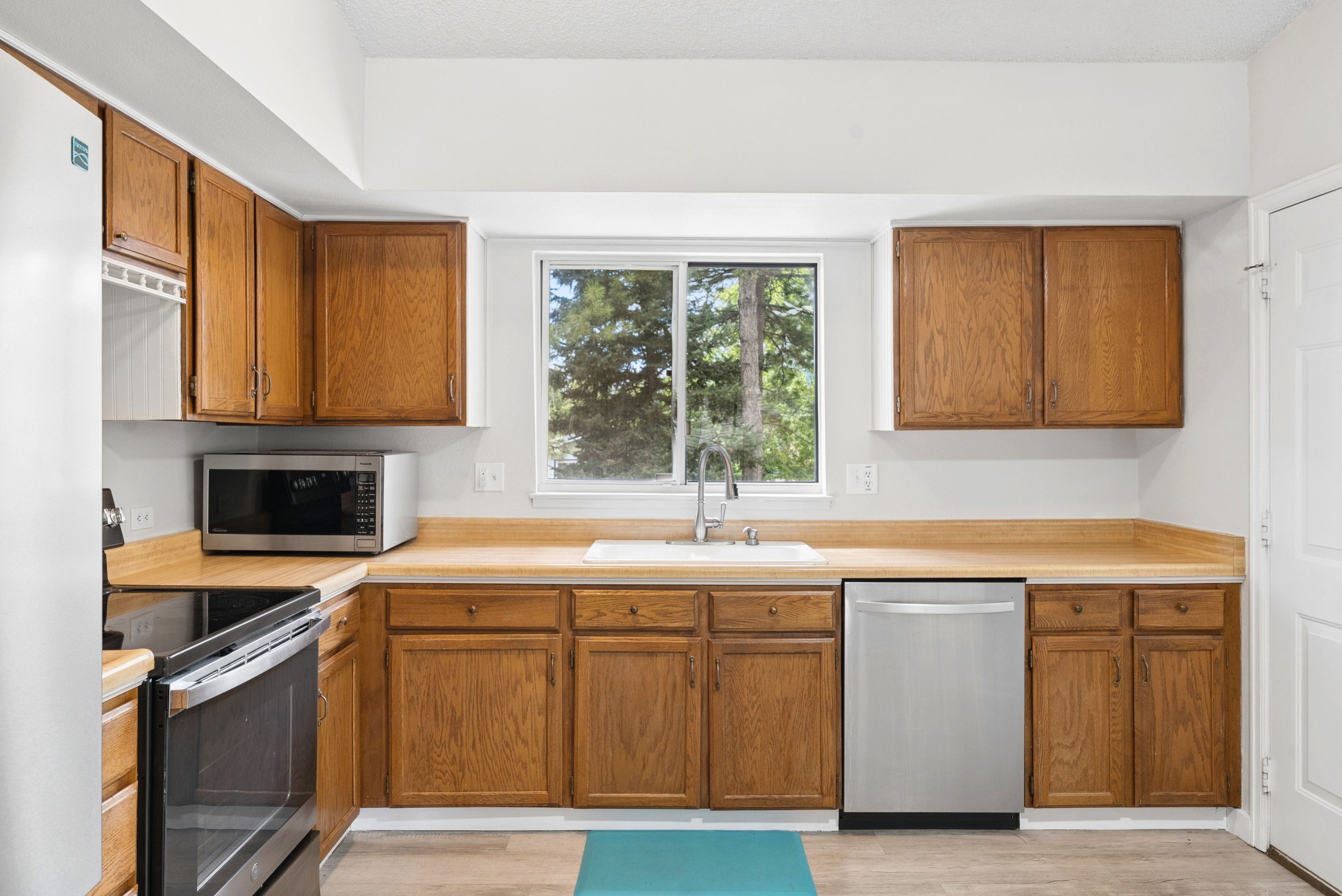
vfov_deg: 55.2
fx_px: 858
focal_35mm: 23
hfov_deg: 76.1
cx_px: 671
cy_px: 448
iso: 400
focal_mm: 23
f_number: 9
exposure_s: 1/13
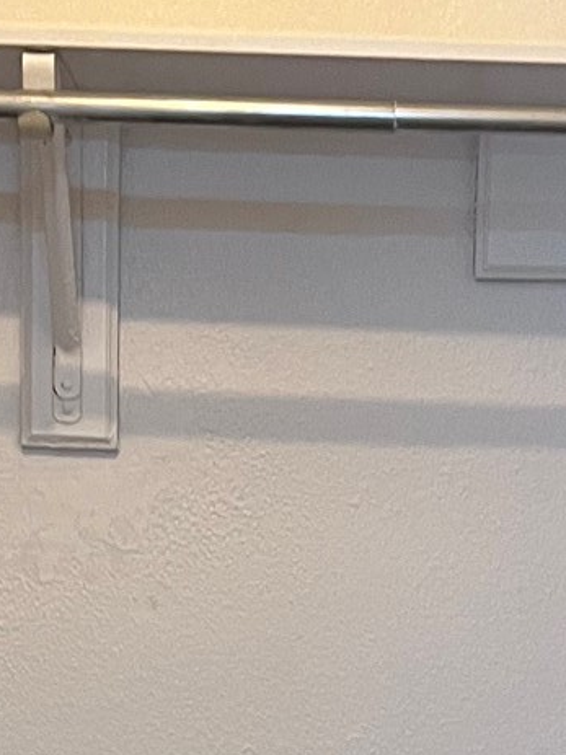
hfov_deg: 12.9
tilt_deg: -7.3
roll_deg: -1.0
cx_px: 292
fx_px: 2508
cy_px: 1062
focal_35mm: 115
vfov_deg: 16.0
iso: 200
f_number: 1.5
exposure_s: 1/60
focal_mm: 5.7
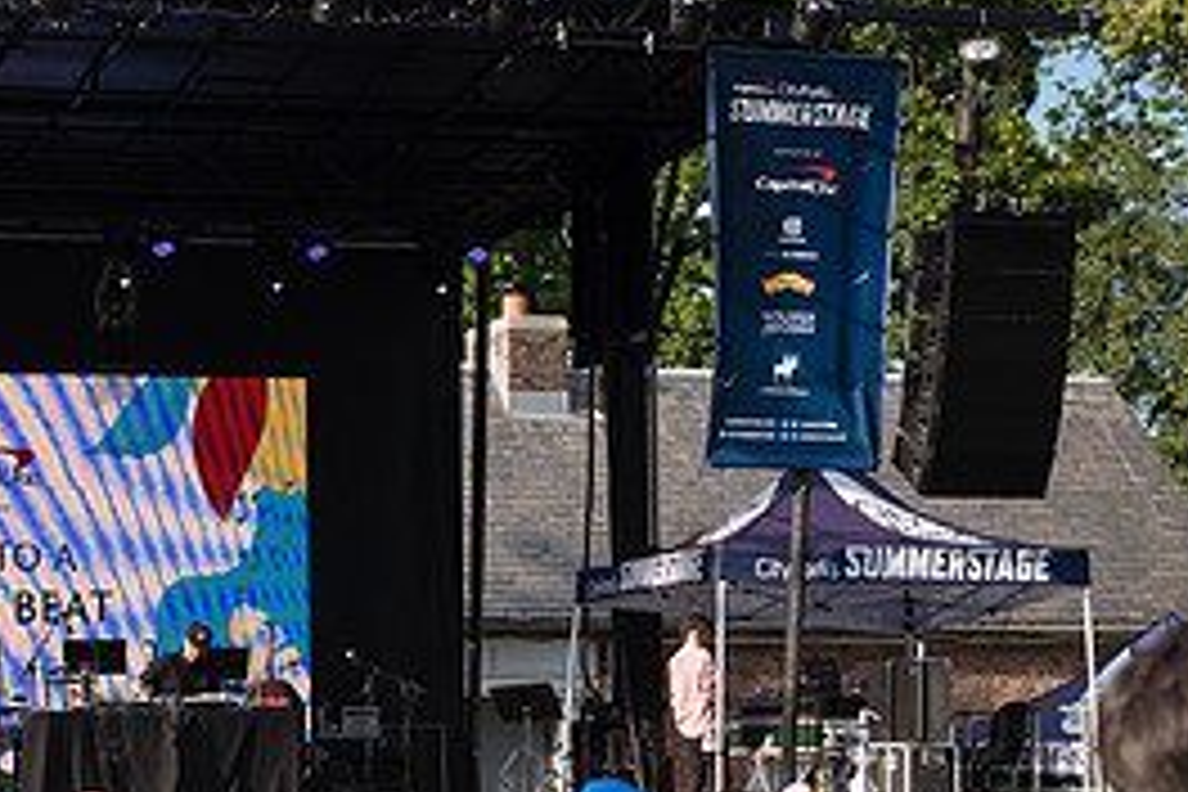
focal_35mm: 99
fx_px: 3267
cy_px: 763
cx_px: 112
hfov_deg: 20.2
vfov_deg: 13.7
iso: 500
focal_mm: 45
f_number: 4.5
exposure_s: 1/2000
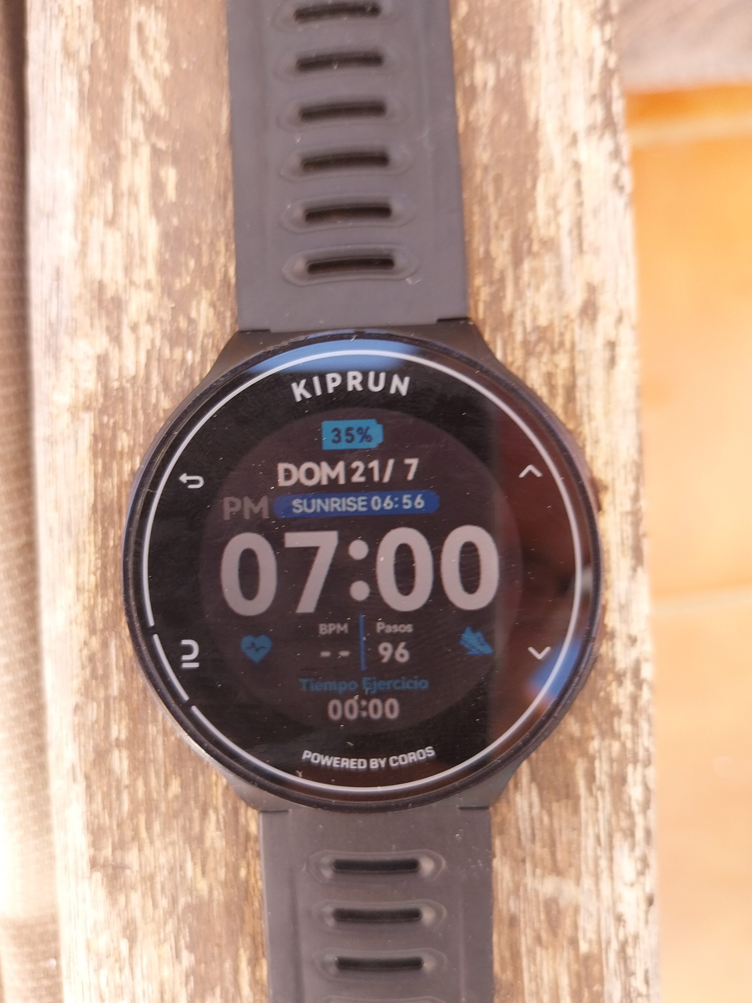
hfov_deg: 49.7
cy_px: 506
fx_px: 811
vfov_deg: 63.4
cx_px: 357
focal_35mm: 28
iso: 40
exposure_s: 1/50
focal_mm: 4
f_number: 1.8
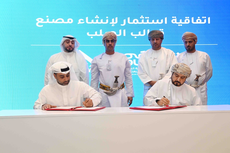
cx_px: 115
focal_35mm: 45
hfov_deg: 43.6
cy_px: 76
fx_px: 288
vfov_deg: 29.9
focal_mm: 45
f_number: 9
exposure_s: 1/125
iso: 3200
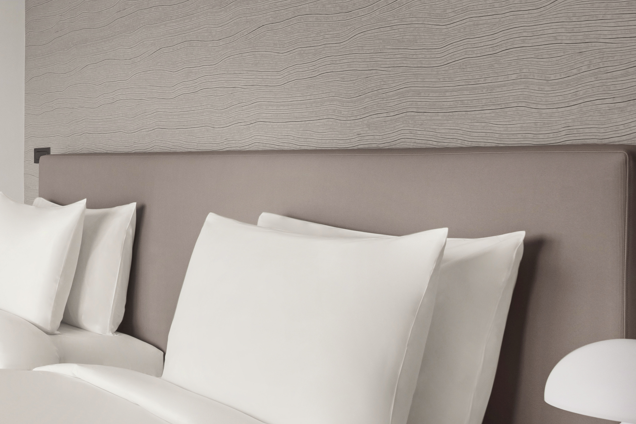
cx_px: -336
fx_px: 901
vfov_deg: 26.5
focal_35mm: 51
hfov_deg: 26.7
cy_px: 179
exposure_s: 15
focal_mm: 16
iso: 200
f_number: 9.5
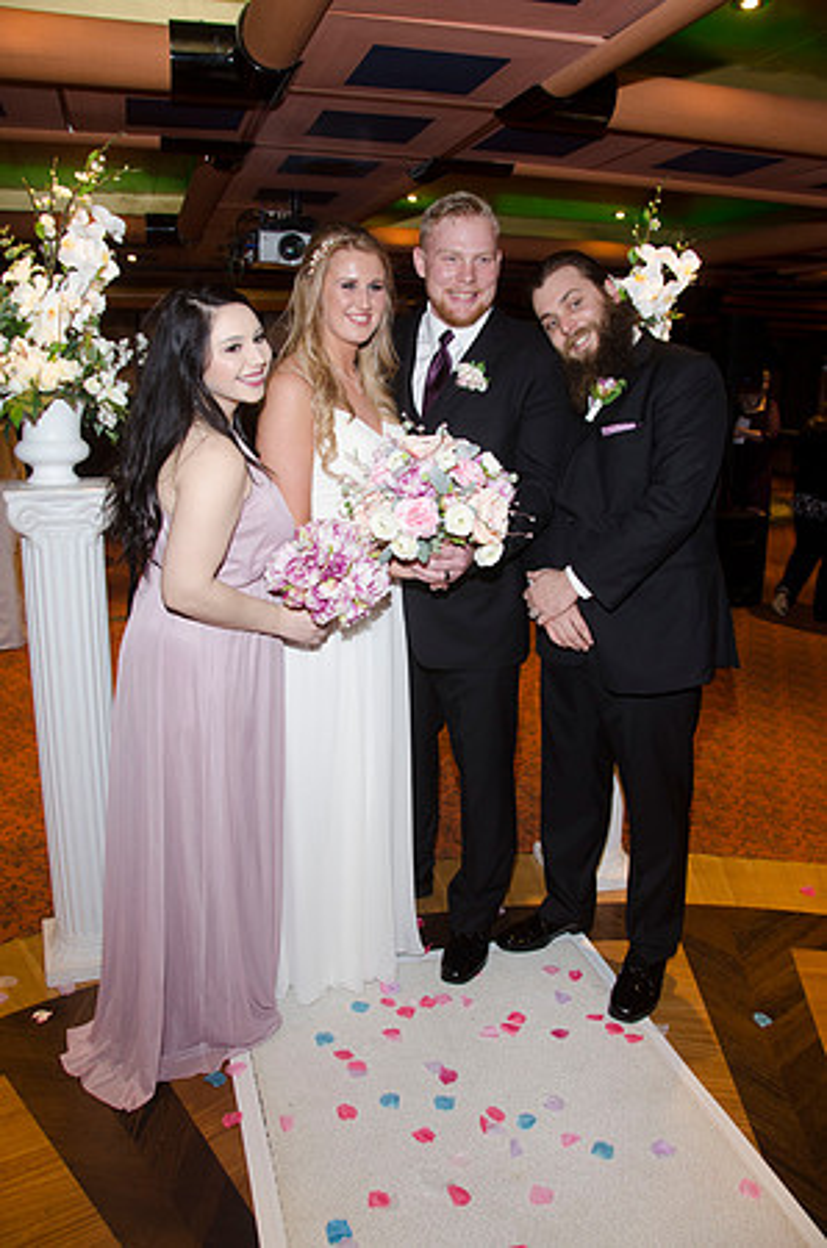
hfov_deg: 47.7
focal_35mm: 27
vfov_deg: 67.5
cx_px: 414
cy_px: 624
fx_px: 935
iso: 400
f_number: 5.6
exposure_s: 1/60
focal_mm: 18
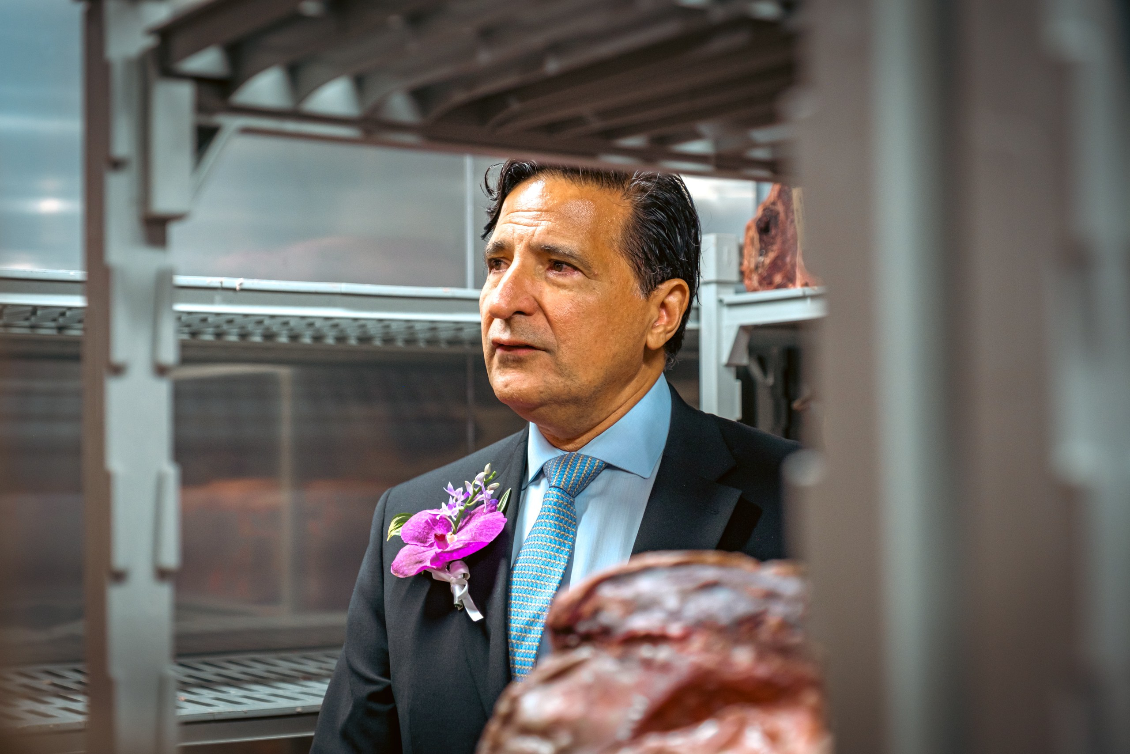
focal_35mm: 62
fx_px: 1946
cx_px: 565
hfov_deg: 32.4
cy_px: 377
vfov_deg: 21.9
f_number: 2.8
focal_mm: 41.4
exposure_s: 1/125
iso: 400
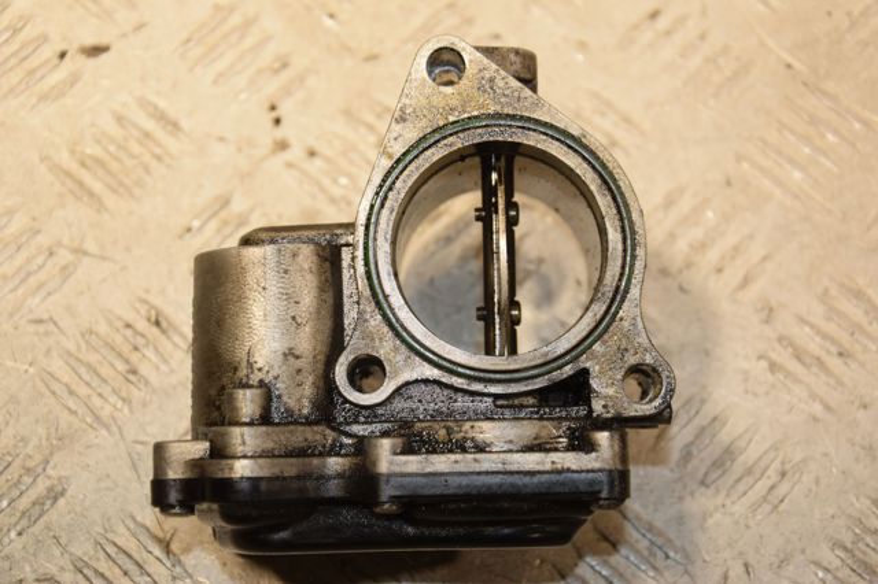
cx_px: 439
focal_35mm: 87
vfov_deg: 15.7
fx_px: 2121
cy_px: 292
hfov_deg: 23.4
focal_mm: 58
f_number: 5.6
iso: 800
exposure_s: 1/200
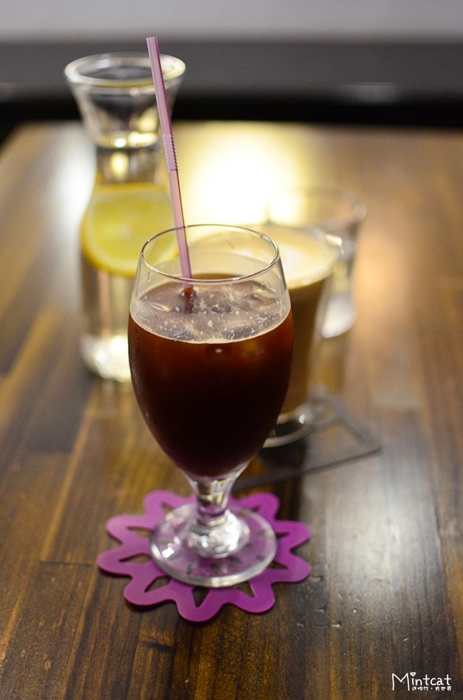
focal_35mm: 52
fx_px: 1017
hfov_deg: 25.6
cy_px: 350
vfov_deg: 37.9
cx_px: 232
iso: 1400
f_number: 2
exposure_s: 1/30
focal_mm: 35
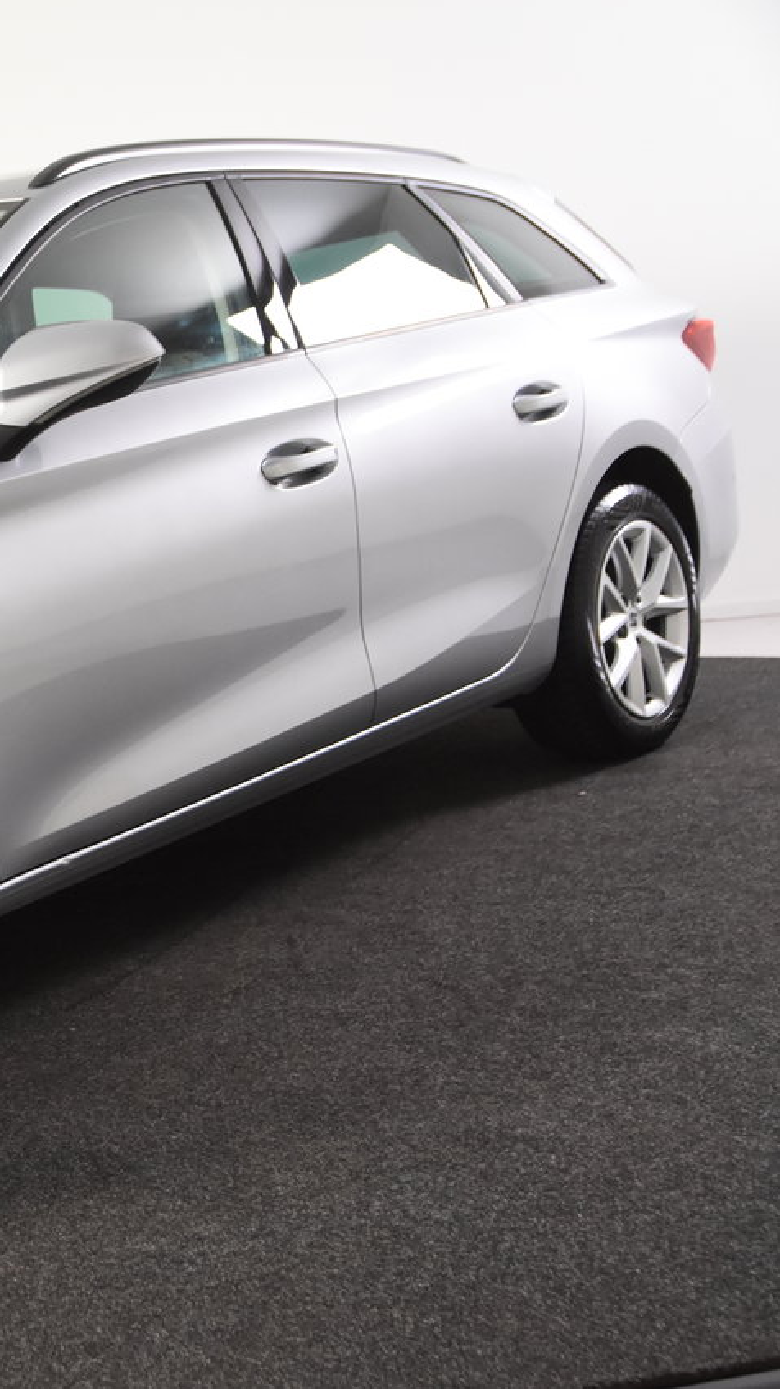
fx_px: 2097
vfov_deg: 36.6
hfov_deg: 19.3
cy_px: 693
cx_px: -264
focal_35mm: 57
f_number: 4
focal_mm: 24
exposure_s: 1/60
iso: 1600
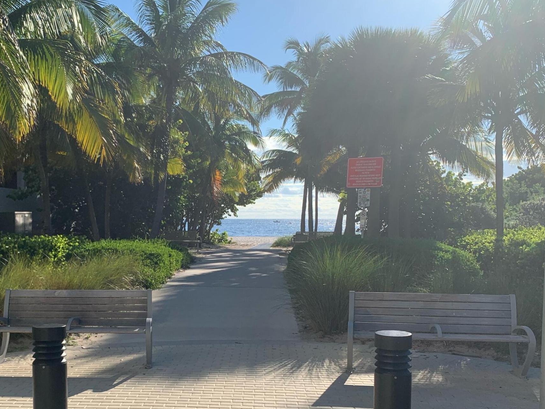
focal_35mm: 44
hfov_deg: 42.5
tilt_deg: -5.0
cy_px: 276
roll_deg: -0.2
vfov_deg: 32.6
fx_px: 693
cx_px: 193
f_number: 1.8
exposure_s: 1/2681
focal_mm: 4.25
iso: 25
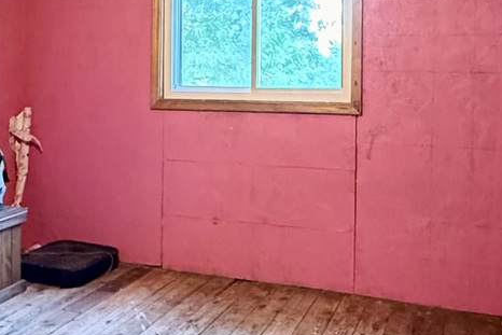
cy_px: 85
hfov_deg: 43.6
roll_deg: -0.8
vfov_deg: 29.4
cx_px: 233
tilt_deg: -0.6
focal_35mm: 45
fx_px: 628
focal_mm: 2.22
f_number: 2.2
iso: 1600
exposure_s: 1/30
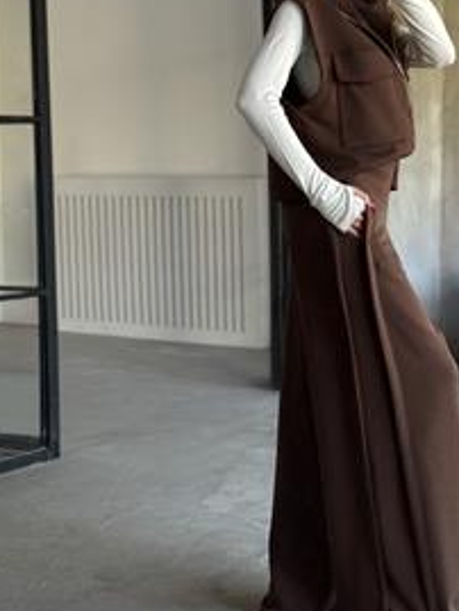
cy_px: 202
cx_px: 354
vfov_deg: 25.5
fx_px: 1343
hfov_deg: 19.2
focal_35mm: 76
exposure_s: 1/60
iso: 250
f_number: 1.78
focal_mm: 6.76
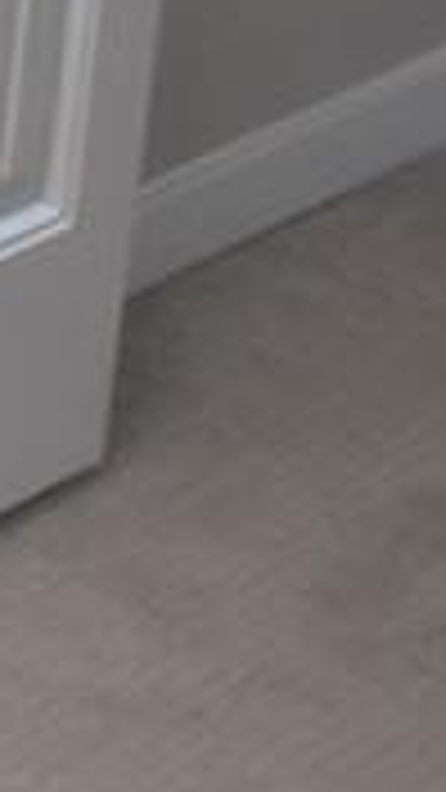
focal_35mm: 145
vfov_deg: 10.9
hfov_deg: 4.2
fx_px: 3049
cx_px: -2816
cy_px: -1444
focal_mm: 10
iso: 400
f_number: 4
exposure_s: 1/250
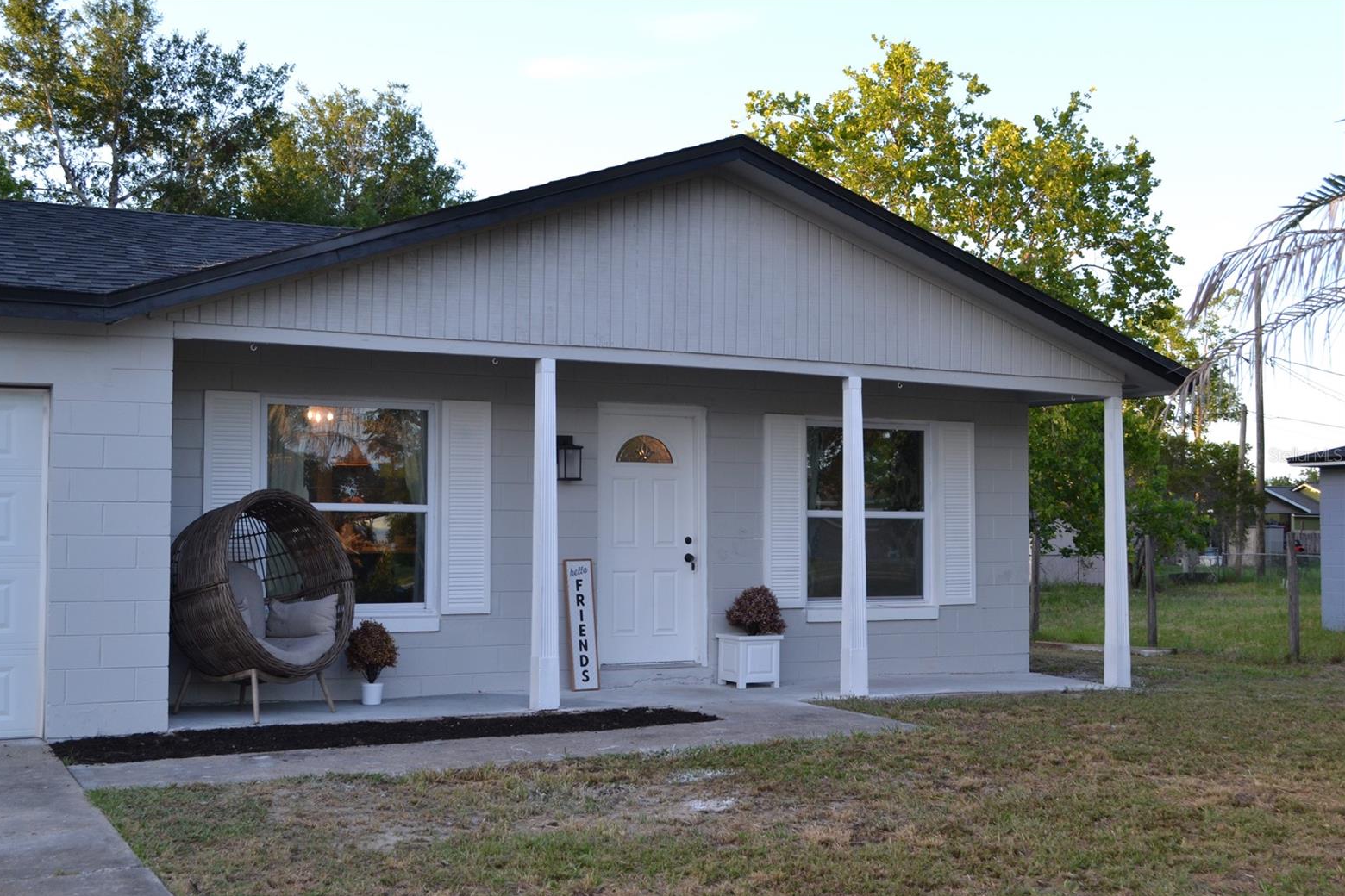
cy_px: 455
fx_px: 1494
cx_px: 656
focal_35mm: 40
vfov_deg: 33.4
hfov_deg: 48.5
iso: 400
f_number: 5
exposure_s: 1/100
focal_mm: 26
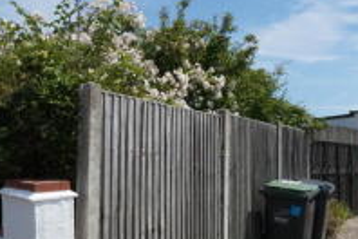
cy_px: 144
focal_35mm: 36
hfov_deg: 53.1
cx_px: 170
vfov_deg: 36.7
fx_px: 358
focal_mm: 10
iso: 1600
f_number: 14
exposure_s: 1/2500
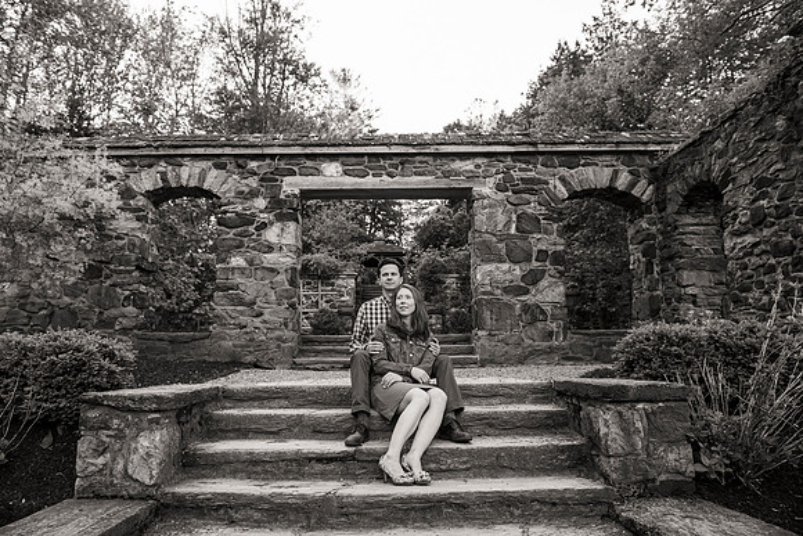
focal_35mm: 25
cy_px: 266
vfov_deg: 51.7
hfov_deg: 72.0
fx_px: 553
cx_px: 393
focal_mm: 24
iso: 800
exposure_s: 1/250
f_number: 4
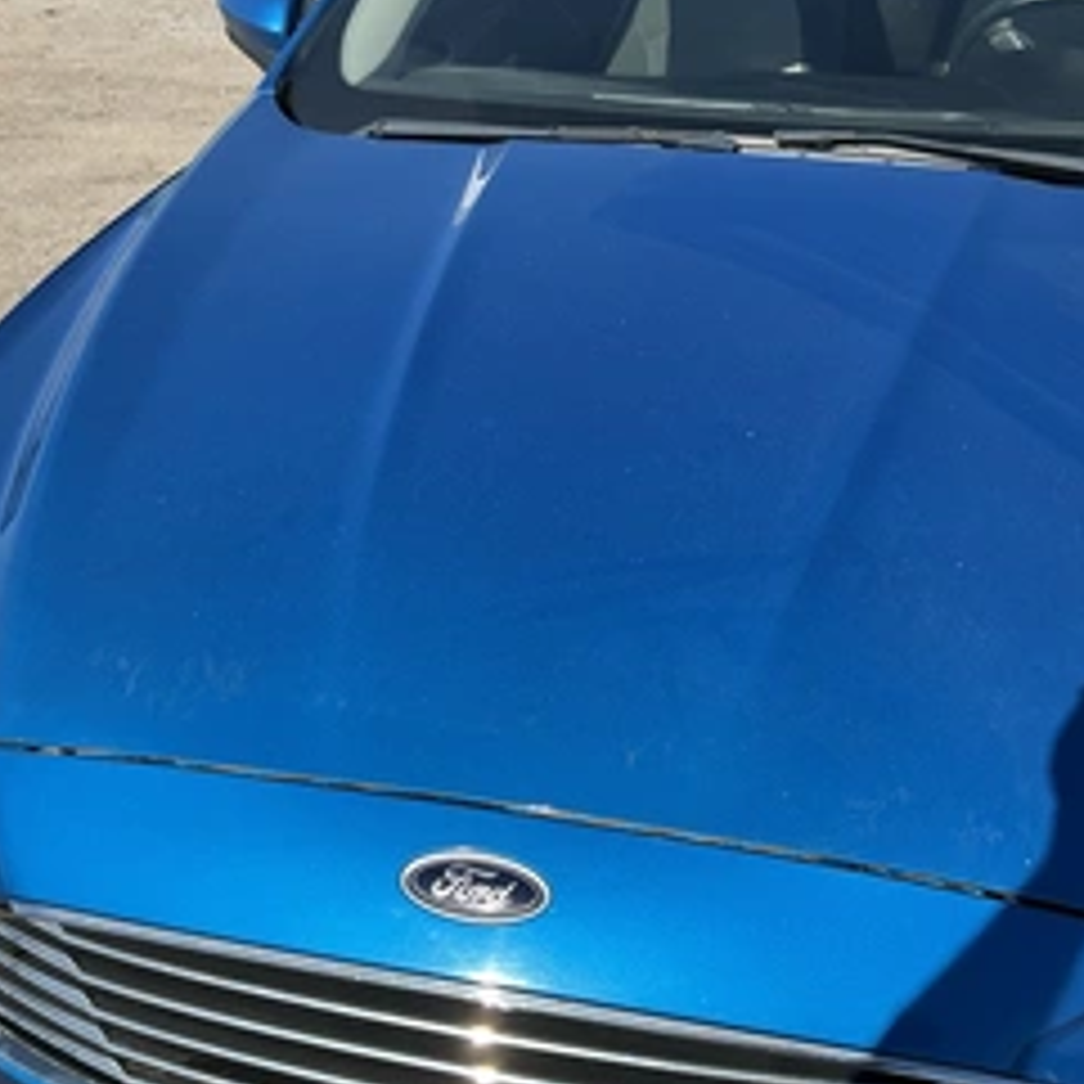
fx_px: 1453
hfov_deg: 40.6
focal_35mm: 41
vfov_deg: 40.9
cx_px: 697
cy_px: 513
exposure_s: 1/1168
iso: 25
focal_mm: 3
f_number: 1.8
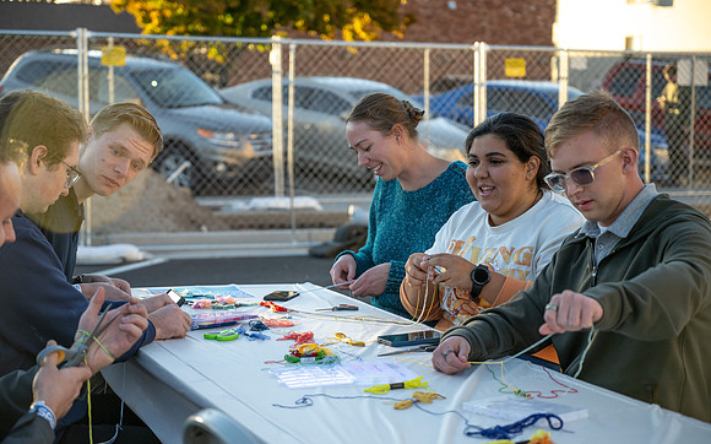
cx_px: 359
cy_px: 238
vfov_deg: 18.1
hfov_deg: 28.6
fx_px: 1397
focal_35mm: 72
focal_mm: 70
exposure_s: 1/320
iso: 200
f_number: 4
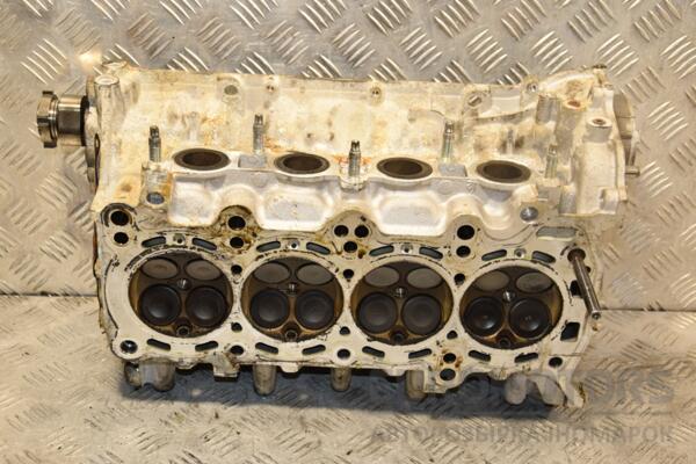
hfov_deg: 35.1
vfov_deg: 23.8
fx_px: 1102
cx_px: 348
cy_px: 232
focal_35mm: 57
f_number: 5
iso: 800
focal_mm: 38
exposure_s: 1/160
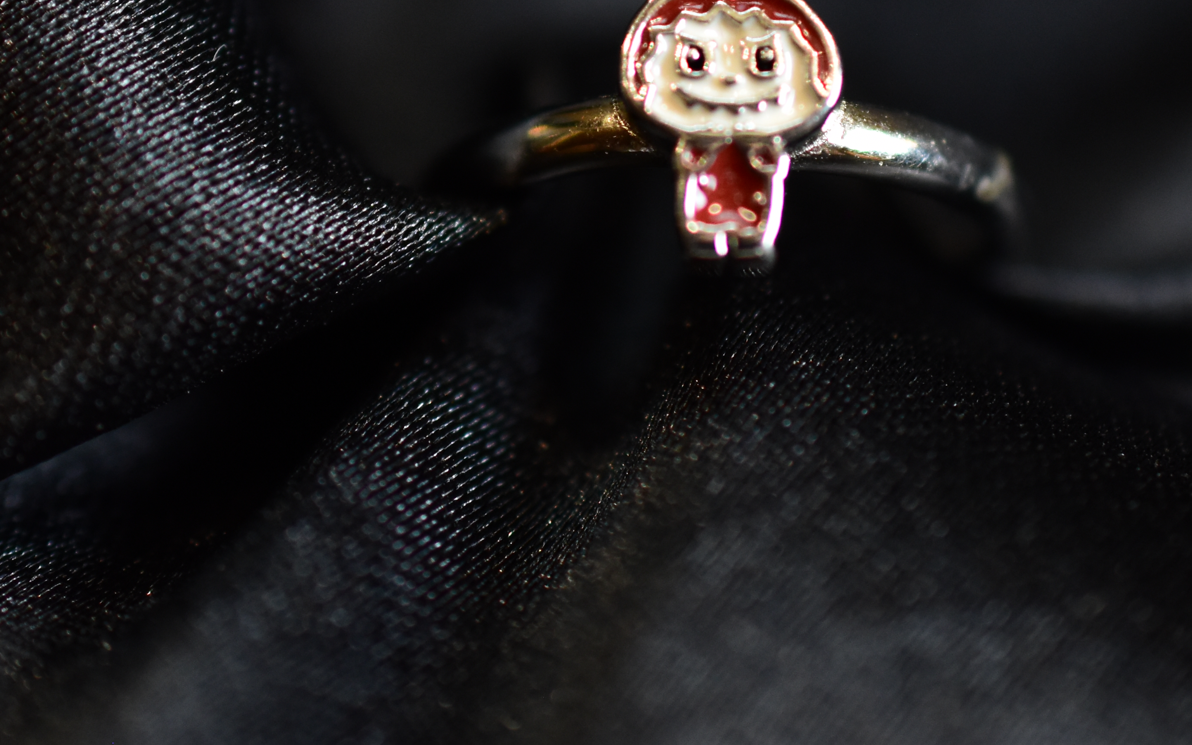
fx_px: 4320
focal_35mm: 133
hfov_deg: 15.7
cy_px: 29
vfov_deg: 9.8
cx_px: 610
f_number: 3.3
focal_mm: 40
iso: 800
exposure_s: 1/160
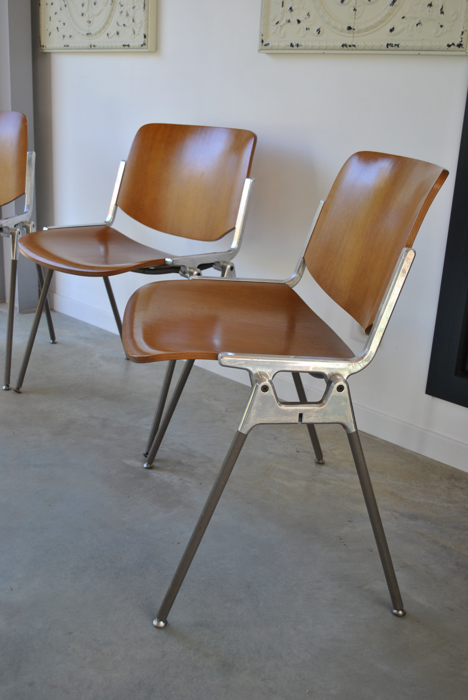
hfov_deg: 37.0
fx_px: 700
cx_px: 234
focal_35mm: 36
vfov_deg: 53.1
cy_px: 350
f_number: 4.5
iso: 200
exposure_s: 1/80
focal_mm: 24
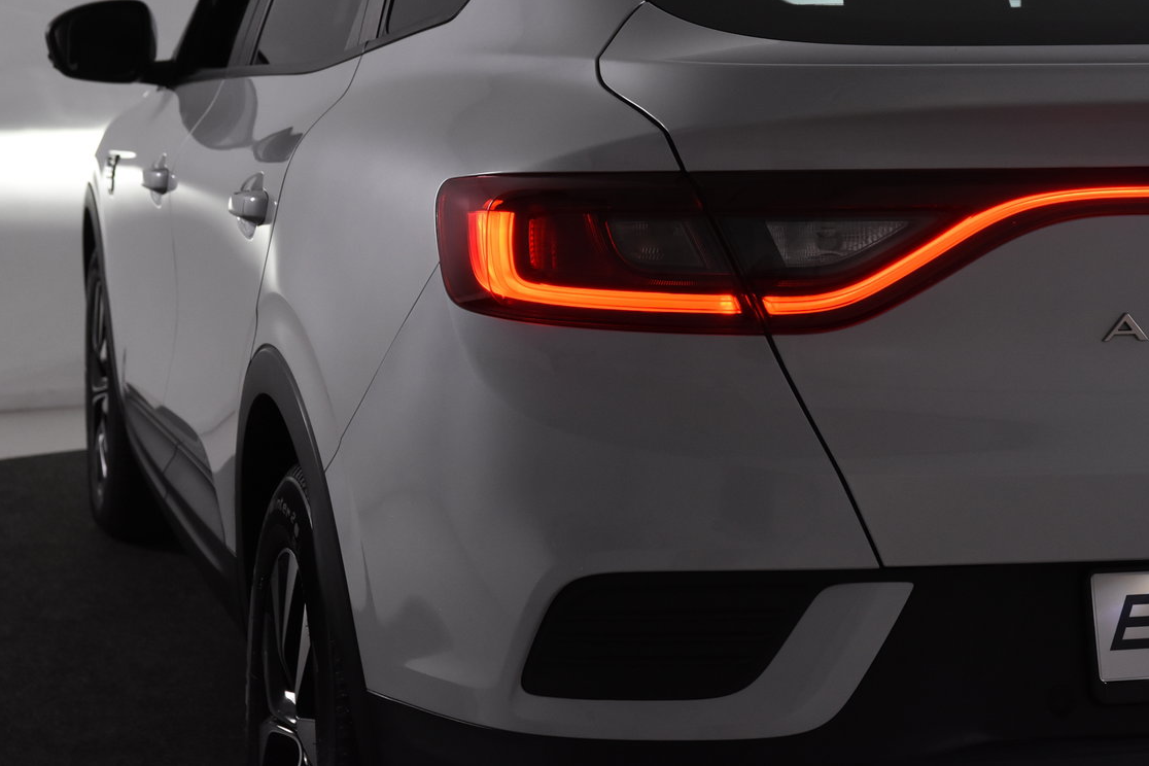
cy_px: 329
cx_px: 657
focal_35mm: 86
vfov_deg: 15.9
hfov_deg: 23.6
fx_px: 2745
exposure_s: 1/160
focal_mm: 50
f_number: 7.1
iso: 1600
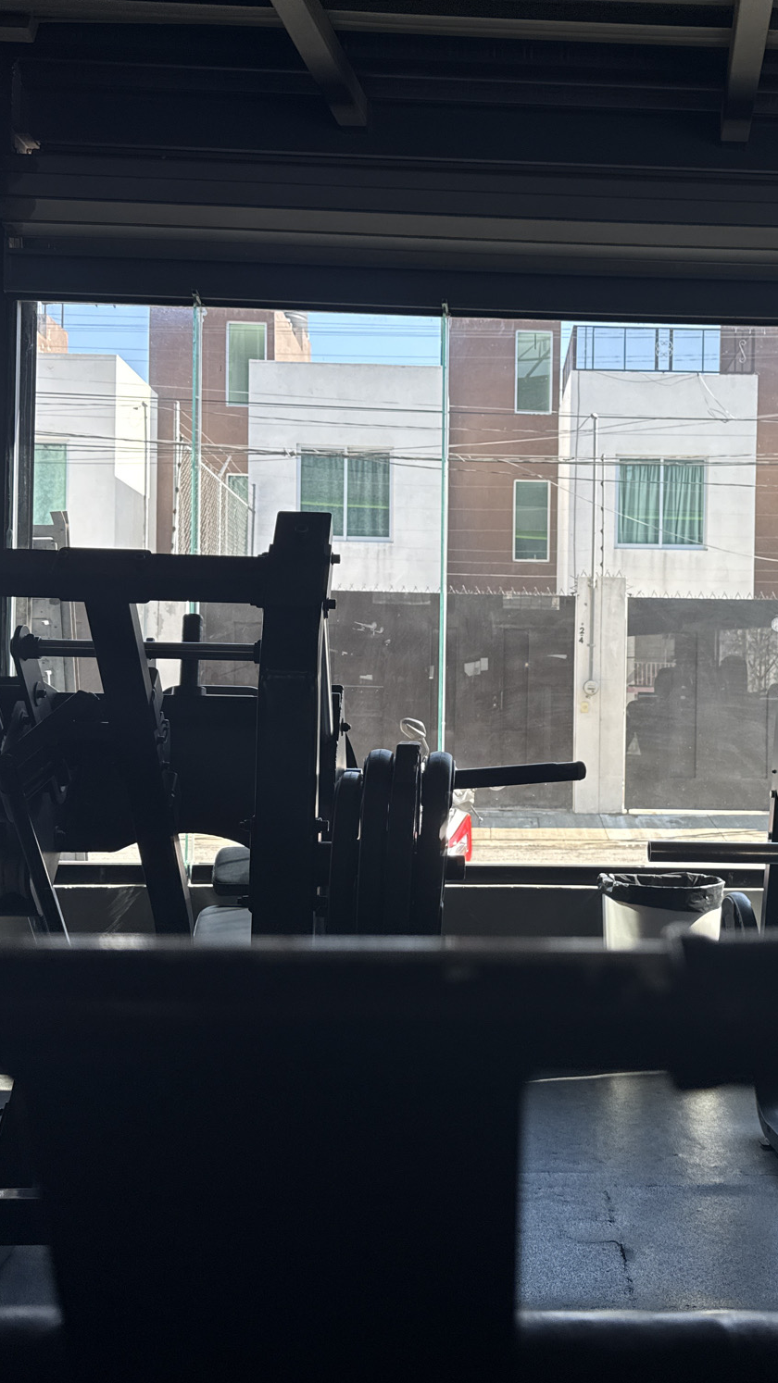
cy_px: 692
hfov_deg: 33.2
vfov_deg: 56.6
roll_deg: -0.4
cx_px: 551
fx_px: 1284
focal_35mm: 35
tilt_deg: +1.1
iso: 80
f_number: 1.78
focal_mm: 6.76
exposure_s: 1/453
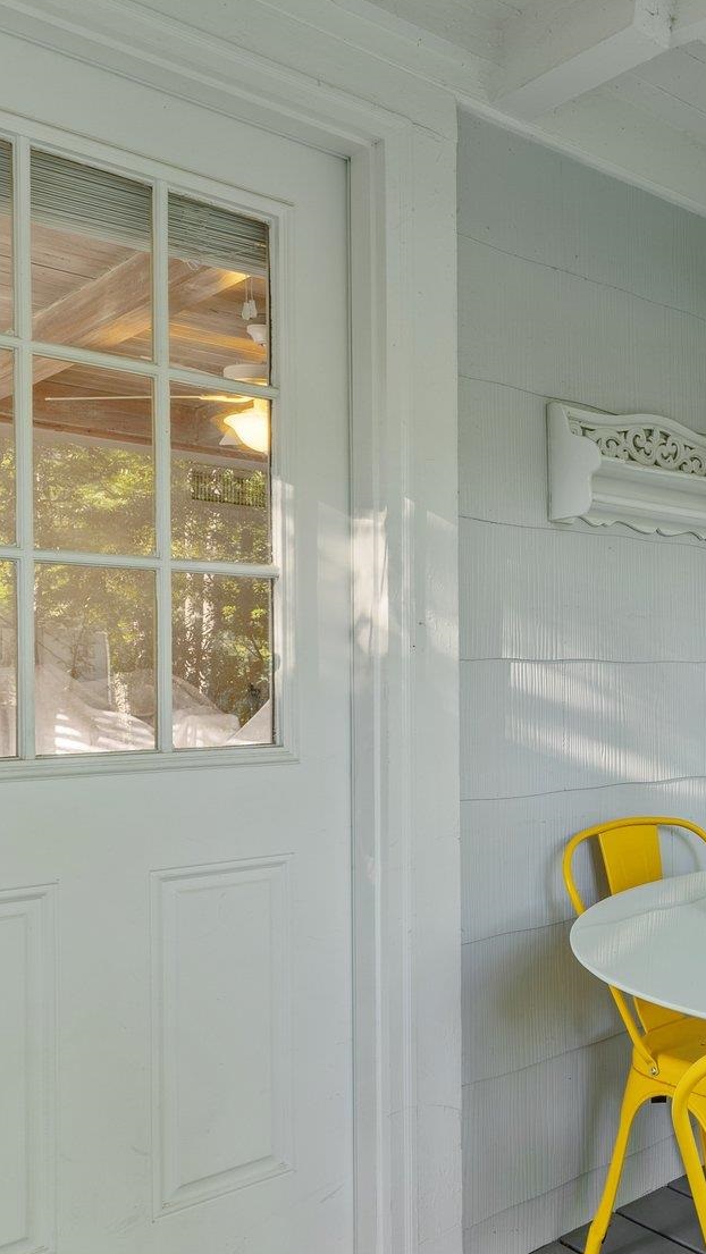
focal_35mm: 33
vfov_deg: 59.4
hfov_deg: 30.9
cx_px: 816
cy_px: 676
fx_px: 1098
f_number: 9
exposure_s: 1.6
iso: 100
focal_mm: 17
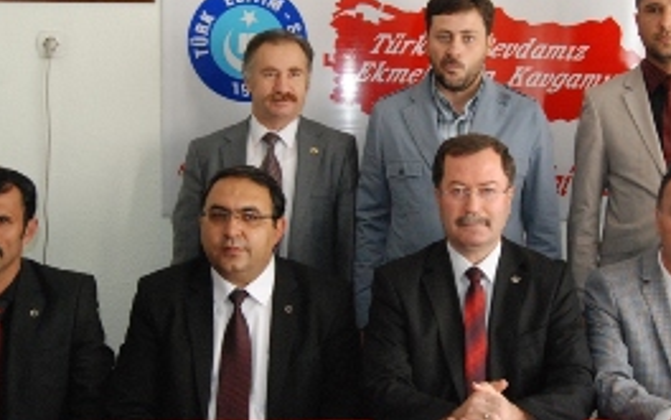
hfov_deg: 38.6
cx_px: 424
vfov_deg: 24.8
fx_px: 951
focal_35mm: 52
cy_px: 160
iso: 1600
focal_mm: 20
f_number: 5.6
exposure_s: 1/80
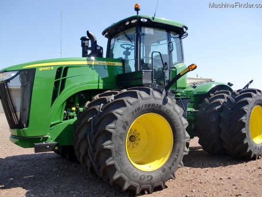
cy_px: 99
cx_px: 133
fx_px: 280
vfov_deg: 38.7
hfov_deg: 50.1
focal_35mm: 37
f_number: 2.8
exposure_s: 1/800
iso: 64
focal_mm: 6.3
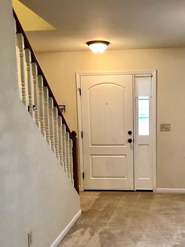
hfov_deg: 32.6
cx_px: 124
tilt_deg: -6.3
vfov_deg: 42.5
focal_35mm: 44
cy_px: 158
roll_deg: +1.4
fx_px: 313
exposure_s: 1/15
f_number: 1.8
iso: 50
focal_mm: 3.99
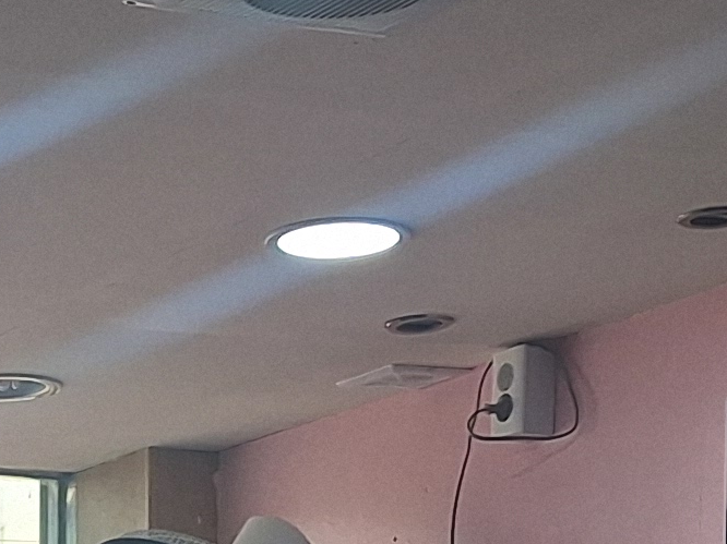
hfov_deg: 13.7
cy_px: 1322
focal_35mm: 141
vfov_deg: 9.3
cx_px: -43
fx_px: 2960
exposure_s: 1/585
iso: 40
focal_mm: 5.54
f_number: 1.8
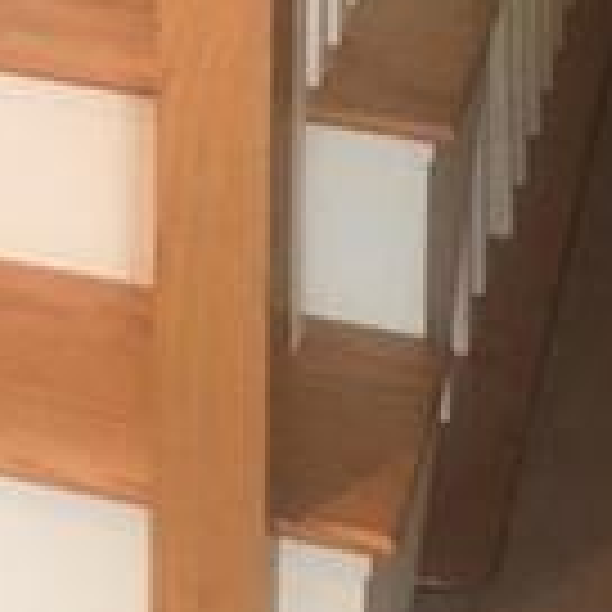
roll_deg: +0.5
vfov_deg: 9.9
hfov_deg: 11.8
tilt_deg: -2.8
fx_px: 2900
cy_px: -1048
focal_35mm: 145
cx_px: -90
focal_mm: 3.99
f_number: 1.8
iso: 40
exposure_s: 1/17
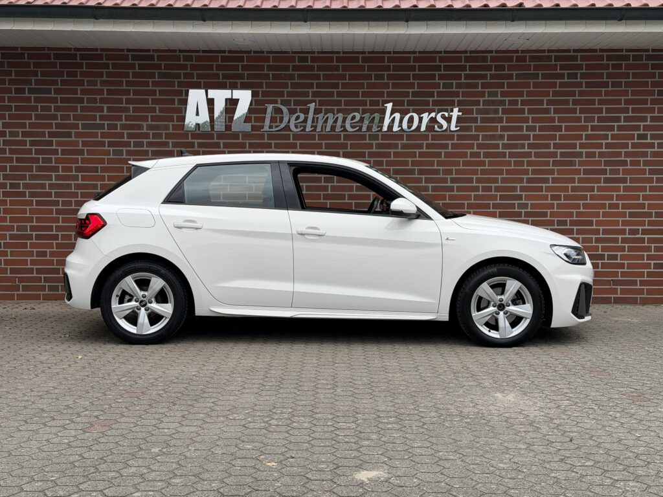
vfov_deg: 30.3
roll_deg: -0.3
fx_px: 919
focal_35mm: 48
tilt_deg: -3.2
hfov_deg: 39.7
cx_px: 332
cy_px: 248
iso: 64
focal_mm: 6.76
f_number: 1.78
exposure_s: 1/2494
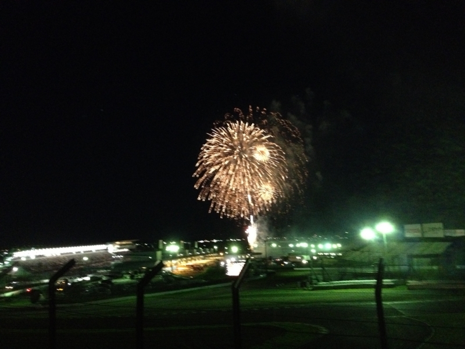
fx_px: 470
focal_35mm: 35
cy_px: 174
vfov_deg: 40.7
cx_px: 232
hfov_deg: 52.6
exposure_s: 1/15
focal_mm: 4.28
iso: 800
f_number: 2.4
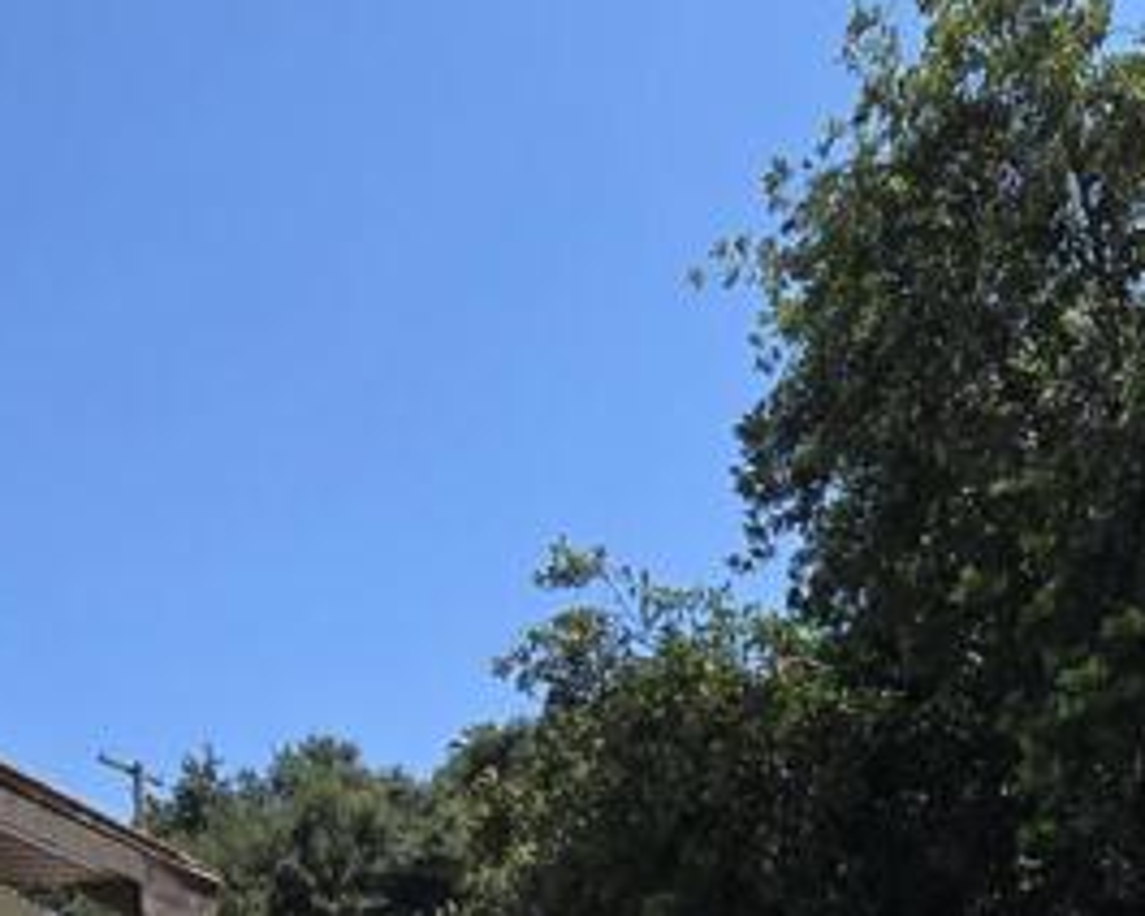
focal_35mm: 49
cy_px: 1210
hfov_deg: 37.6
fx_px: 1660
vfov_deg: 26.0
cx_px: 778
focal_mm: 2.2
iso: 50
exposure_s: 1/2054
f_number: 2.2
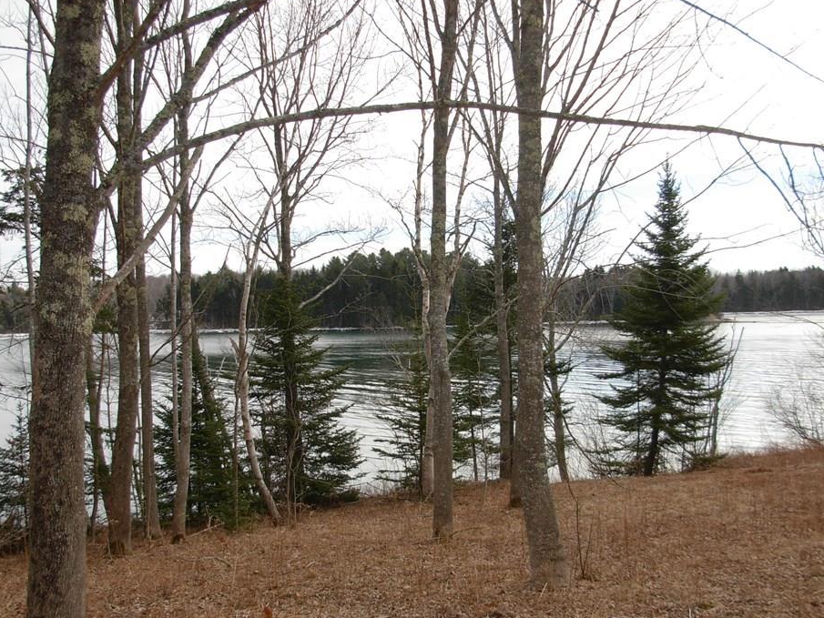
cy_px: 341
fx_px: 1024
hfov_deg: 43.8
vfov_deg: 33.6
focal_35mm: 43
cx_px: 403
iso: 79
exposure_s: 1/664
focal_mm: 6.3
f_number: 2.9
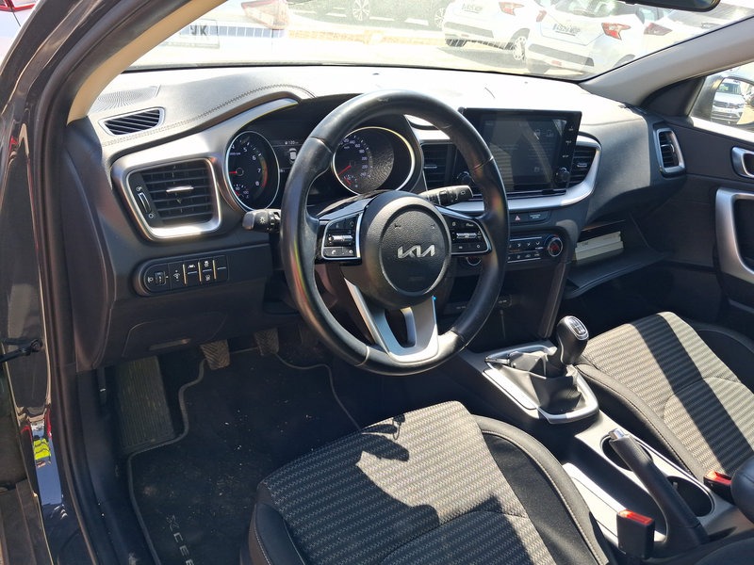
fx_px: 588
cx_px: 377
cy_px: 282
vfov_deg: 51.4
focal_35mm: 27
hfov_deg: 65.3
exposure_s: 1/108
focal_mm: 4
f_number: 1.8
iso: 20
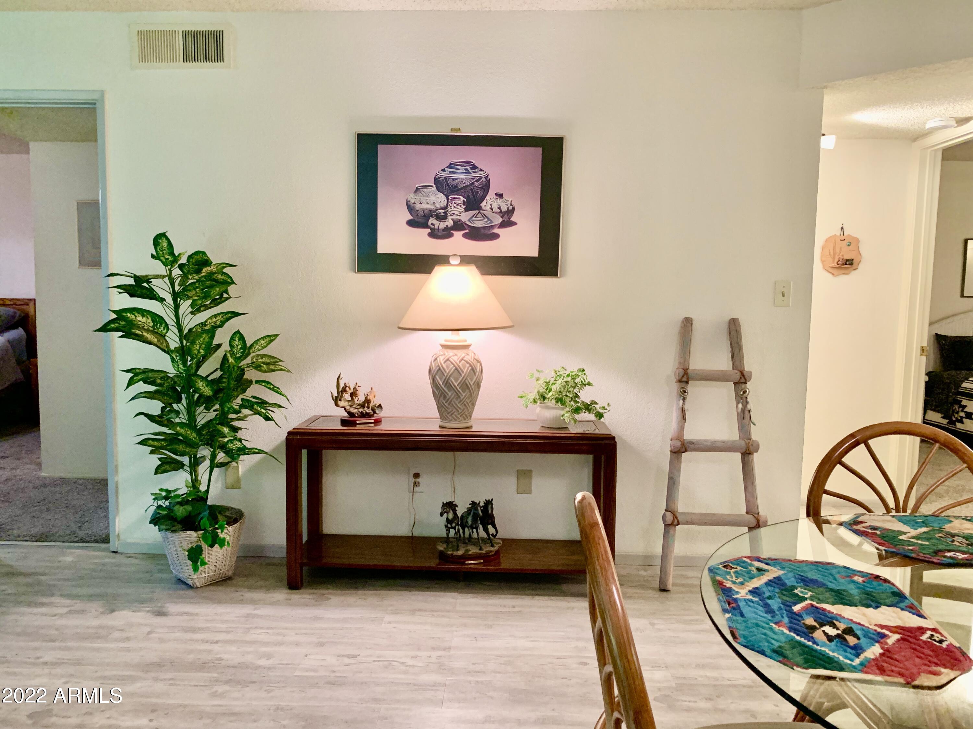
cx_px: 486
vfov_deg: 53.1
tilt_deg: -6.9
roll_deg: -0.2
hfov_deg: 67.3
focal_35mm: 26
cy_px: 364
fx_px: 731
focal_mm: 4.25
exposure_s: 1/40
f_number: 1.8
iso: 250
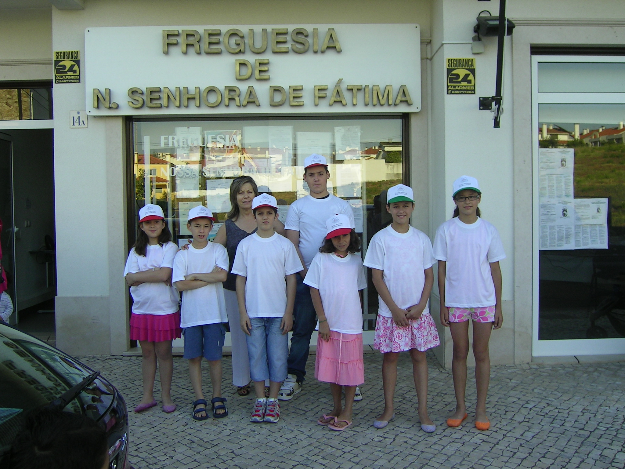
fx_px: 650
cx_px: 312
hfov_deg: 51.4
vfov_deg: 39.7
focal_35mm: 36
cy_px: 234
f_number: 2.8
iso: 50
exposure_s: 1/266
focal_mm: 5.6
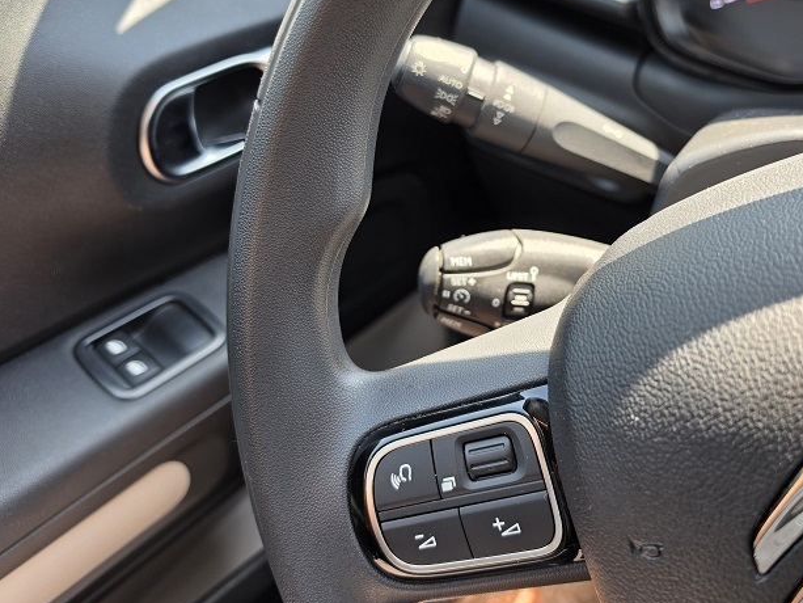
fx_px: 696
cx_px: 500
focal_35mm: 30
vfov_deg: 46.3
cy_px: 216
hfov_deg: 59.2
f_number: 1.4
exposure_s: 1/180
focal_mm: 6.5
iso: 20
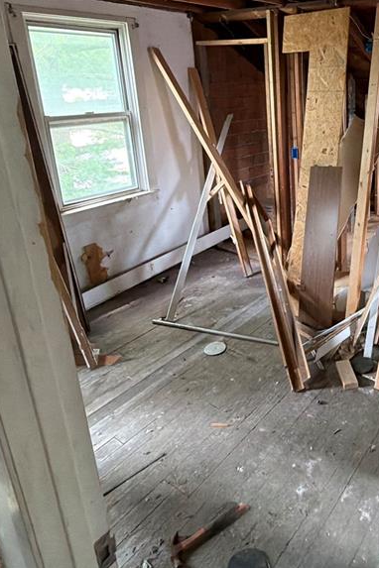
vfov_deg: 67.5
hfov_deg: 45.6
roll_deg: +1.3
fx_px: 411
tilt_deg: -15.9
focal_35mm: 26
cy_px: 190
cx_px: 329
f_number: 2.2
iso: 640
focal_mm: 2.22
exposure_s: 1/60
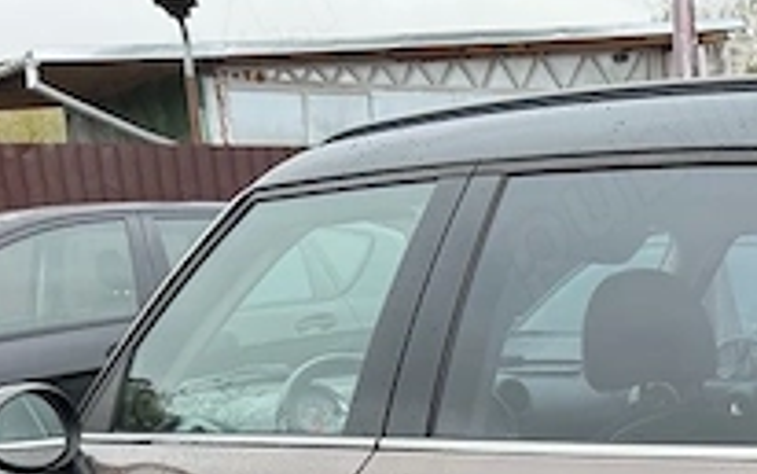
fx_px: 1528
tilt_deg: -17.3
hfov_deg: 25.3
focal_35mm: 74
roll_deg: +1.3
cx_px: 882
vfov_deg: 16.2
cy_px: 694
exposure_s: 1/280
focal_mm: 6.76
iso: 80
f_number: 1.78
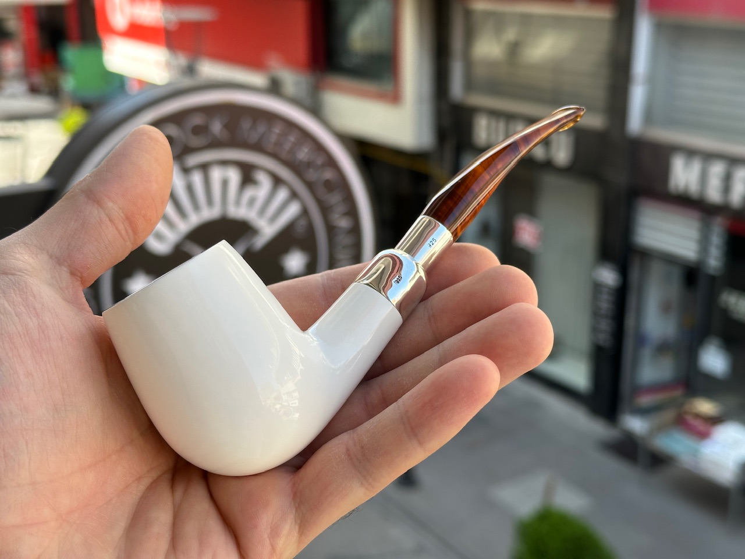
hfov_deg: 39.7
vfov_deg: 30.3
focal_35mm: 48
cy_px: 280
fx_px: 1033
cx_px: 372
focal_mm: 6.86
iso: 64
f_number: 1.78
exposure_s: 1/552
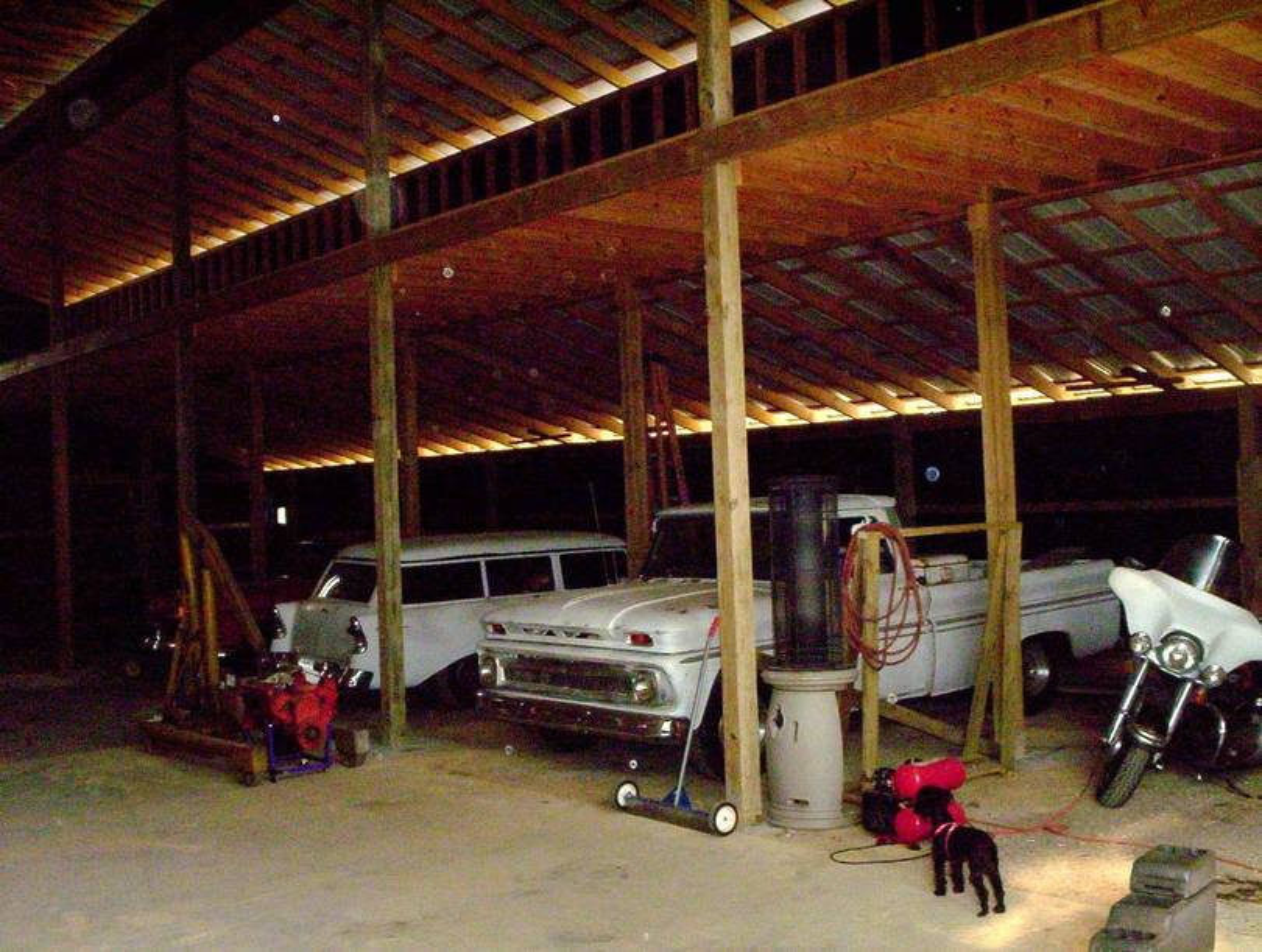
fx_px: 1388
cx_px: 631
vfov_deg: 37.8
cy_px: 476
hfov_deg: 48.9
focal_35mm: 38
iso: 140
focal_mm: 4.99
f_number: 4.5
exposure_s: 1/60
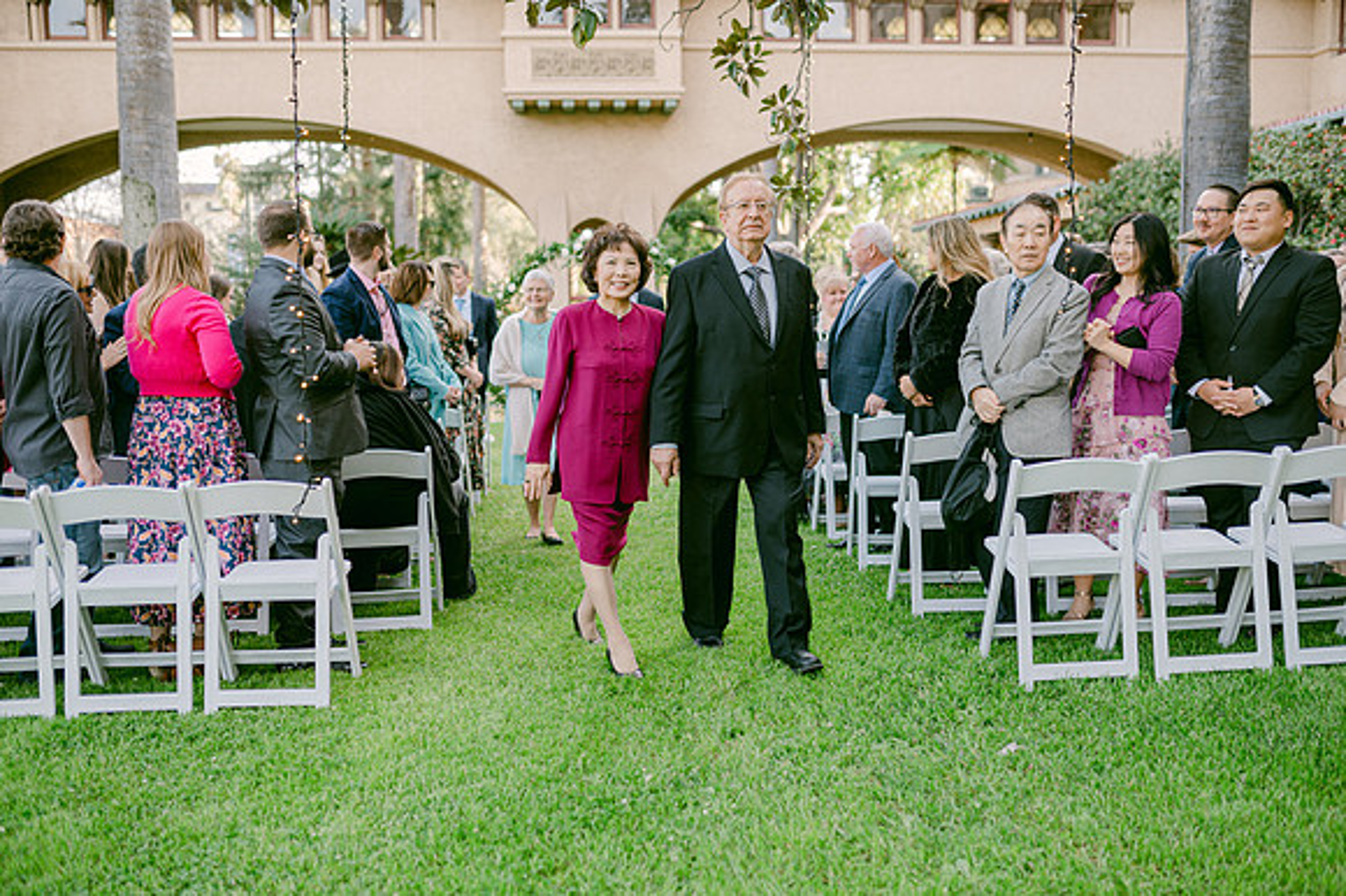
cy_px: 448
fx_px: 1308
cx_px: 673
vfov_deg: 37.8
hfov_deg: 54.5
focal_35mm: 35
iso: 100
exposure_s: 1/200
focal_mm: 35
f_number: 2
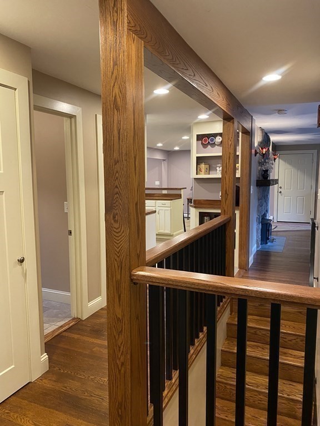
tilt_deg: -6.6
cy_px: 213
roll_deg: +0.4
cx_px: 160
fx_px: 320
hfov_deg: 53.1
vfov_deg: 67.3
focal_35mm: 26
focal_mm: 4.25
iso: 320
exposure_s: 1/60
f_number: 1.8
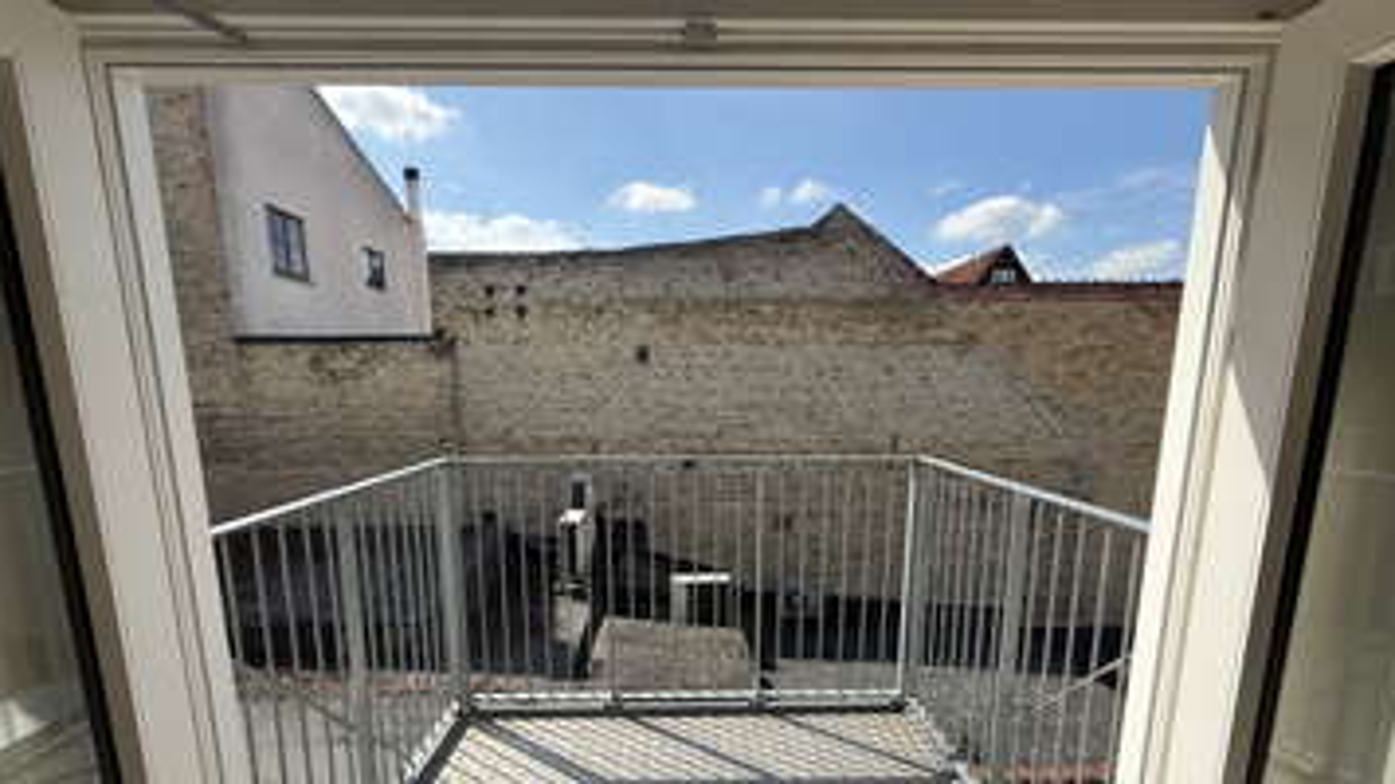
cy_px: 486
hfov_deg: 99.4
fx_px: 592
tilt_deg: -9.4
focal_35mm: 16
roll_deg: +0.2
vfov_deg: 66.1
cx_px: 696
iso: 50
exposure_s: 1/1017
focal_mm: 2.22
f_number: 2.2
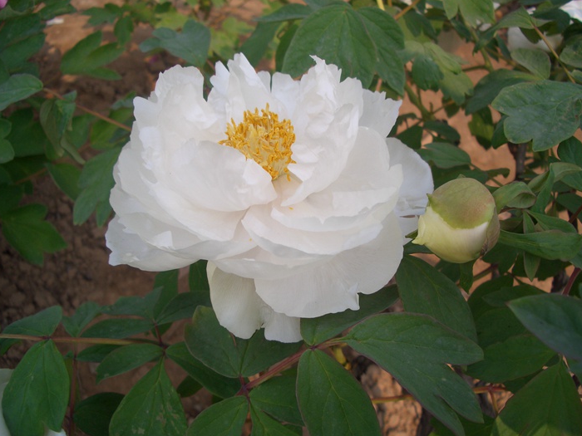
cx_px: 289
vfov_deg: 39.7
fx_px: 605
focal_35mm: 36
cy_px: 223
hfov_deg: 51.4
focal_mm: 5.8
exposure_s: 1/800
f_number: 2.6
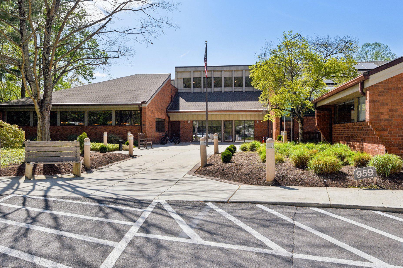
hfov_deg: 60.3
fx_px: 347
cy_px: 130
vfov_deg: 42.3
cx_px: 198
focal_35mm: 31
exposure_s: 1/4000
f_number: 9
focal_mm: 28
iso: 400
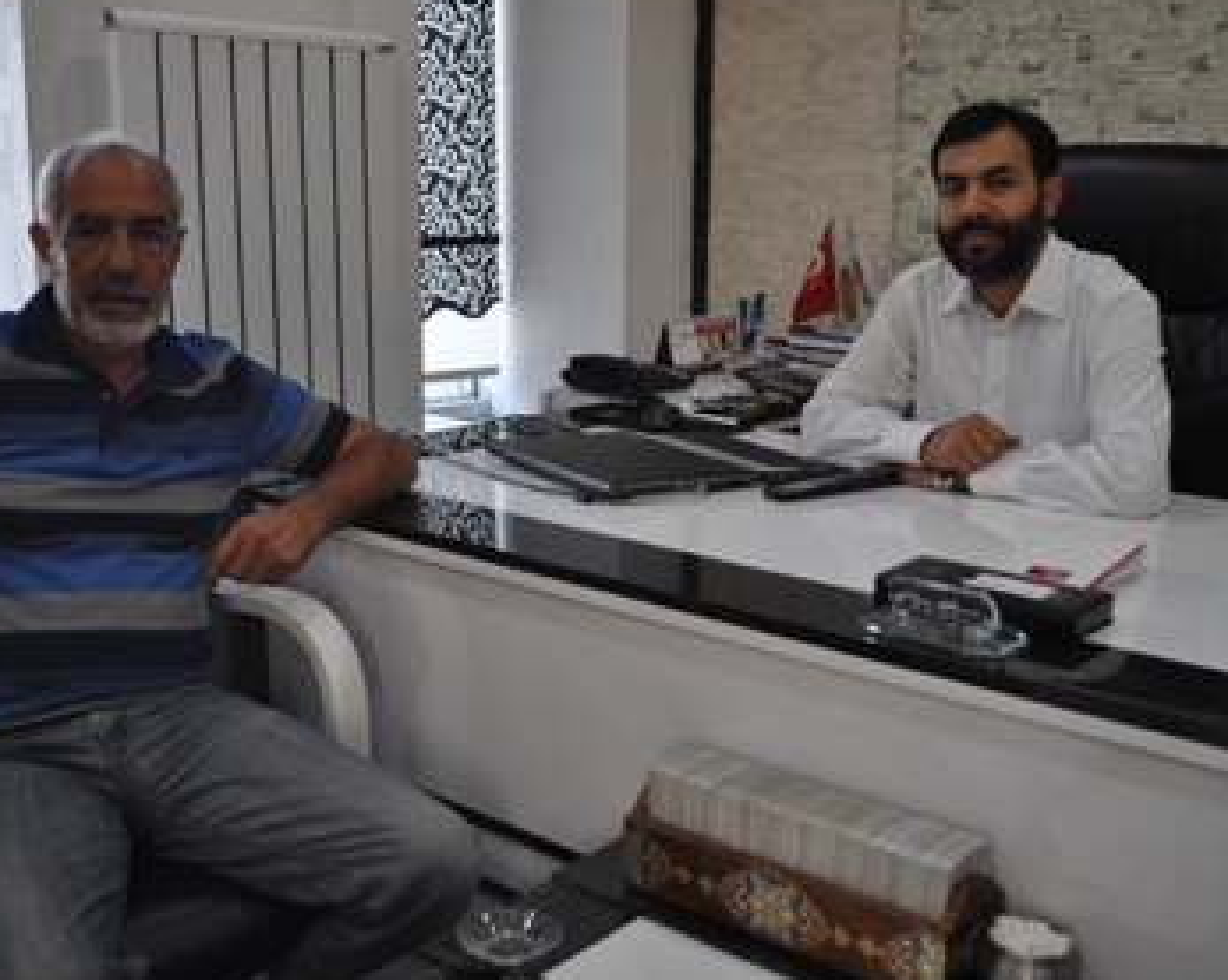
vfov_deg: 37.3
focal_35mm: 40
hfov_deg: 45.8
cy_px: 478
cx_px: 637
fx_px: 1453
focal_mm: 22
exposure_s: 1/60
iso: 450
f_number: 4
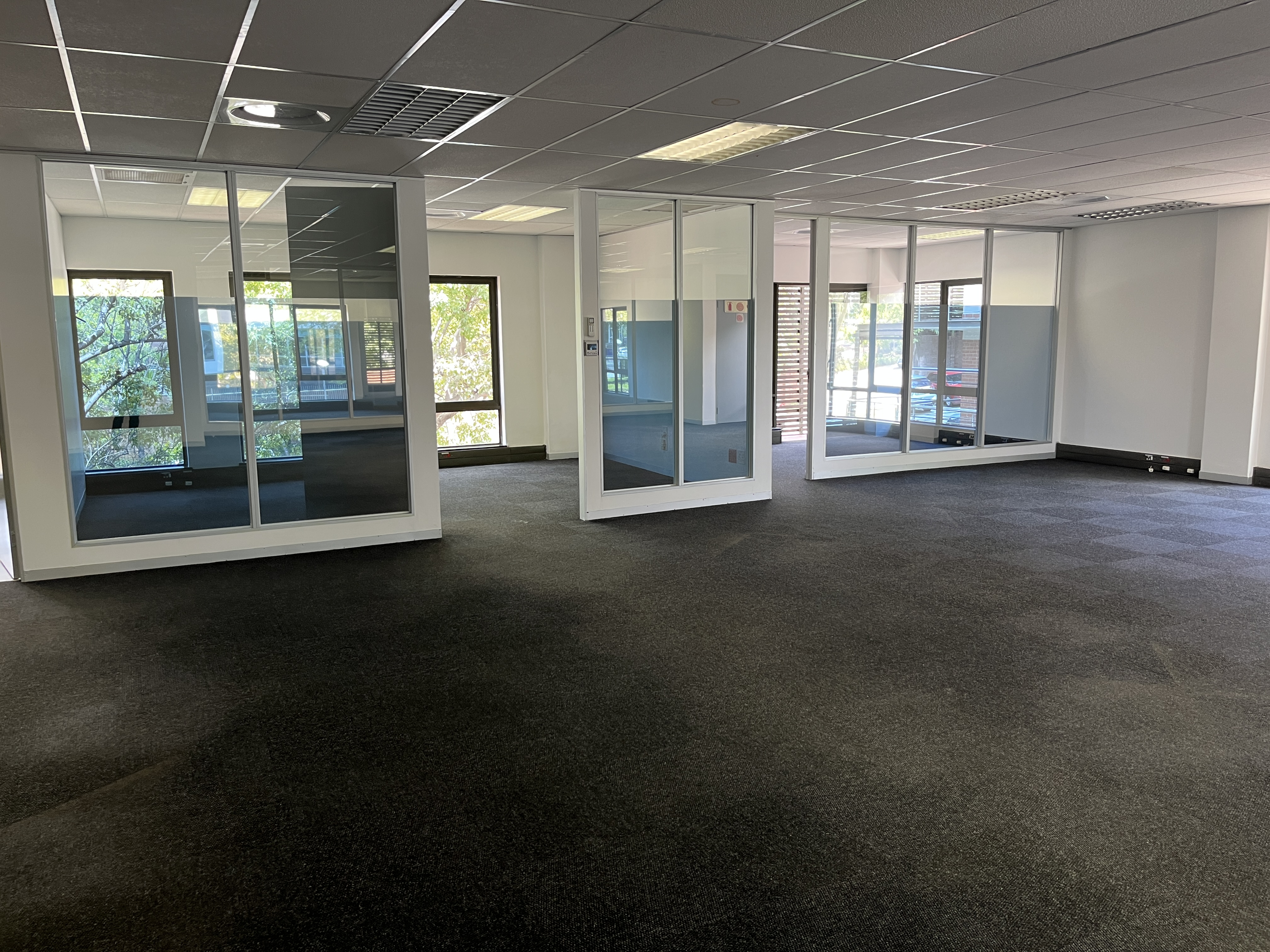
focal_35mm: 26
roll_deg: +0.5
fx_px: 954
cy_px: 476
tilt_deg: -9.5
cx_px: 635
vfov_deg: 53.1
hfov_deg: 67.3
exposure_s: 1/50
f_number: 1.6
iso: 64
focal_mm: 5.1
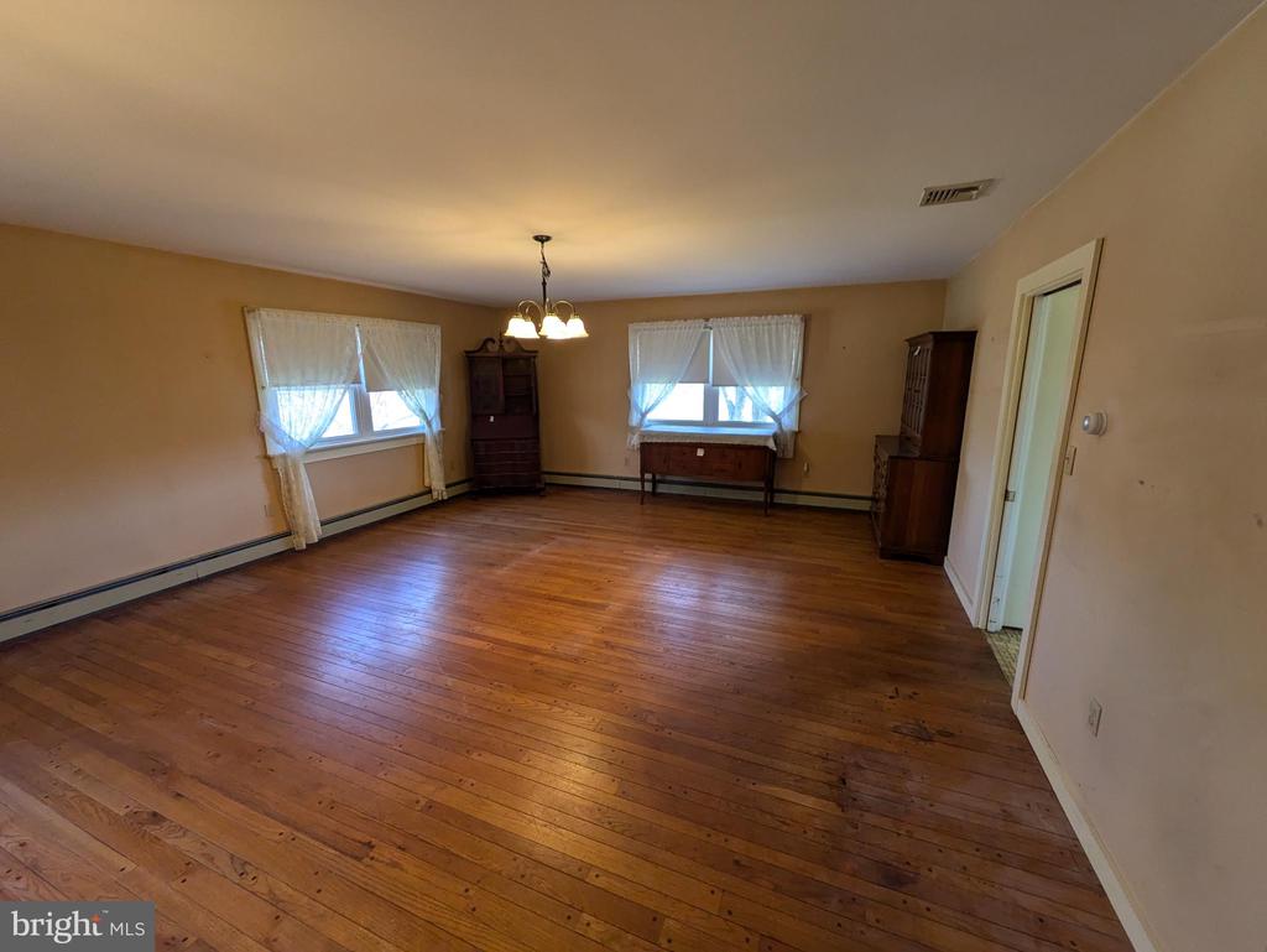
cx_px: 634
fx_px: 513
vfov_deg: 85.7
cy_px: 476
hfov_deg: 102.0
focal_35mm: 14
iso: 154
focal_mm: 1.83
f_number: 2.2
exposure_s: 1/60
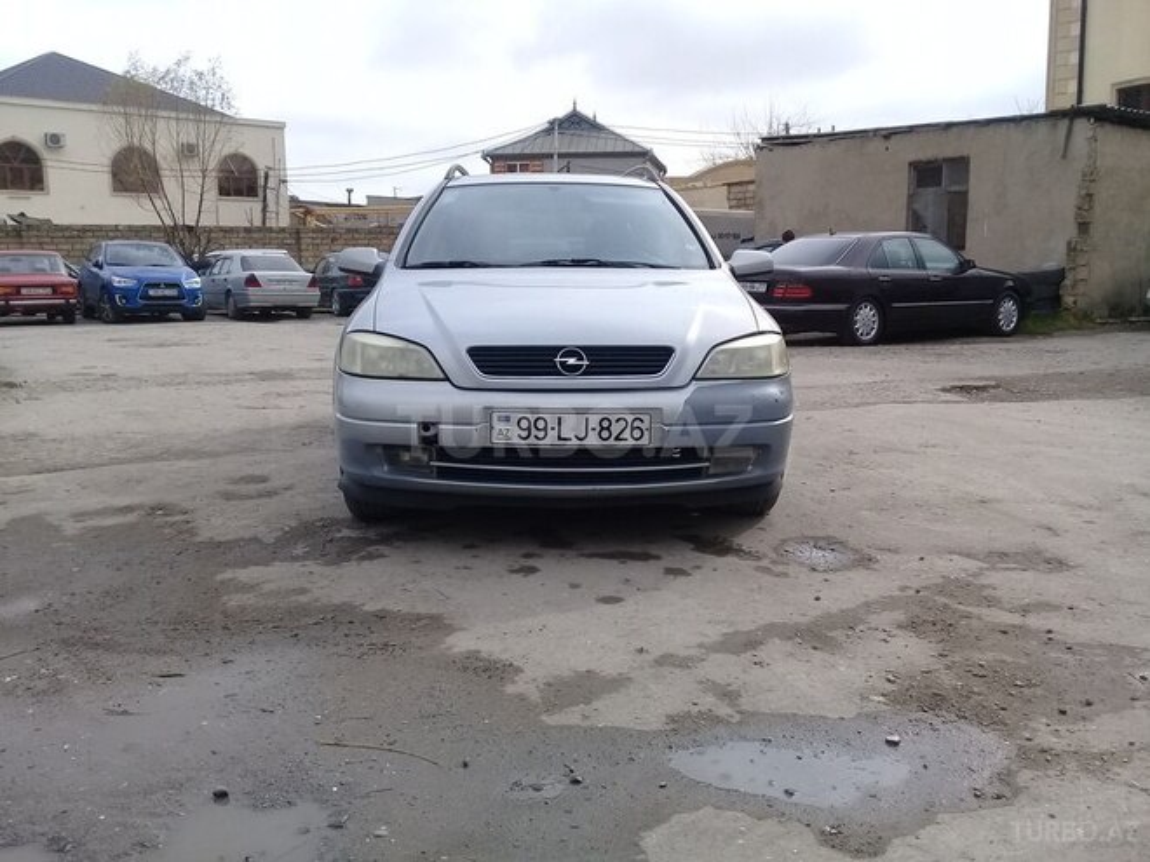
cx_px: 575
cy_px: 431
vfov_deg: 45.4
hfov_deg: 58.4
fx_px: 1030
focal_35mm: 31
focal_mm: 3.3
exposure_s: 1/757
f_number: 2.2
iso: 50
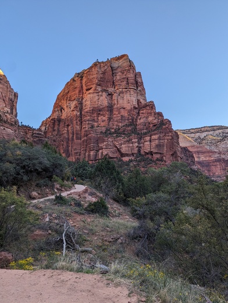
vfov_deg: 71.5
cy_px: 152
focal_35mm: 24
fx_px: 210
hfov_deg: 57.0
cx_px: 114
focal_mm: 6.81
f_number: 1.85
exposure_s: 1/444
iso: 34
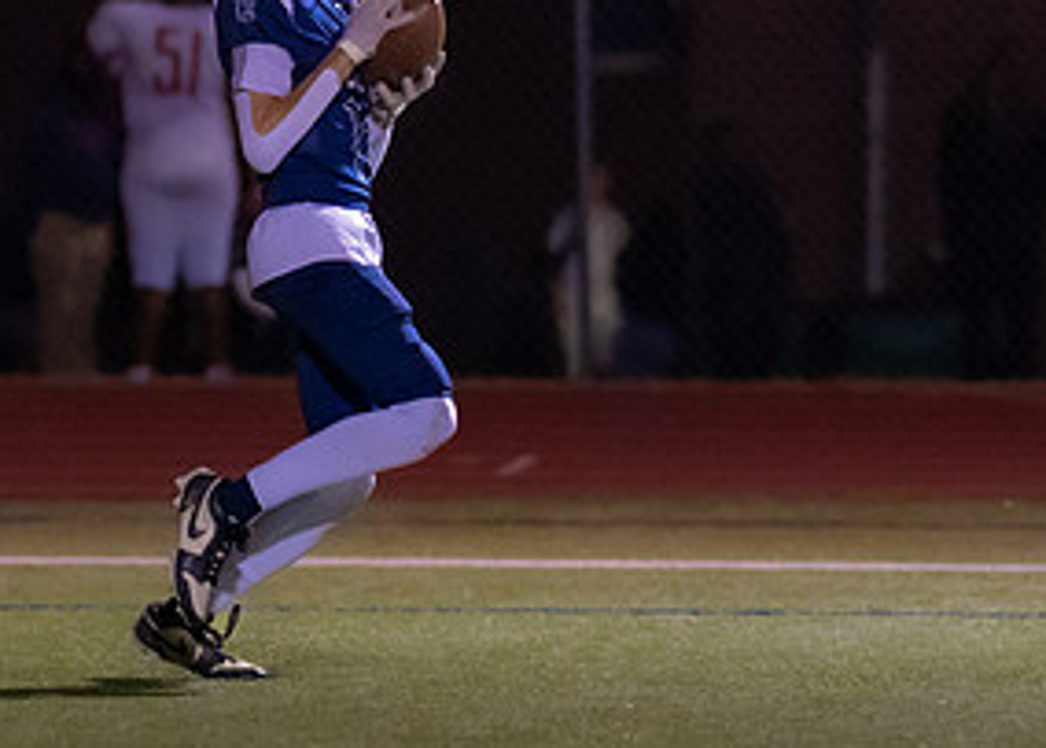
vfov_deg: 2.2
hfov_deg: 3.1
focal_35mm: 657
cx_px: 364
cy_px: 87
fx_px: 19522
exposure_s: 1/1250
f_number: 1.8
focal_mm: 135
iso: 2500
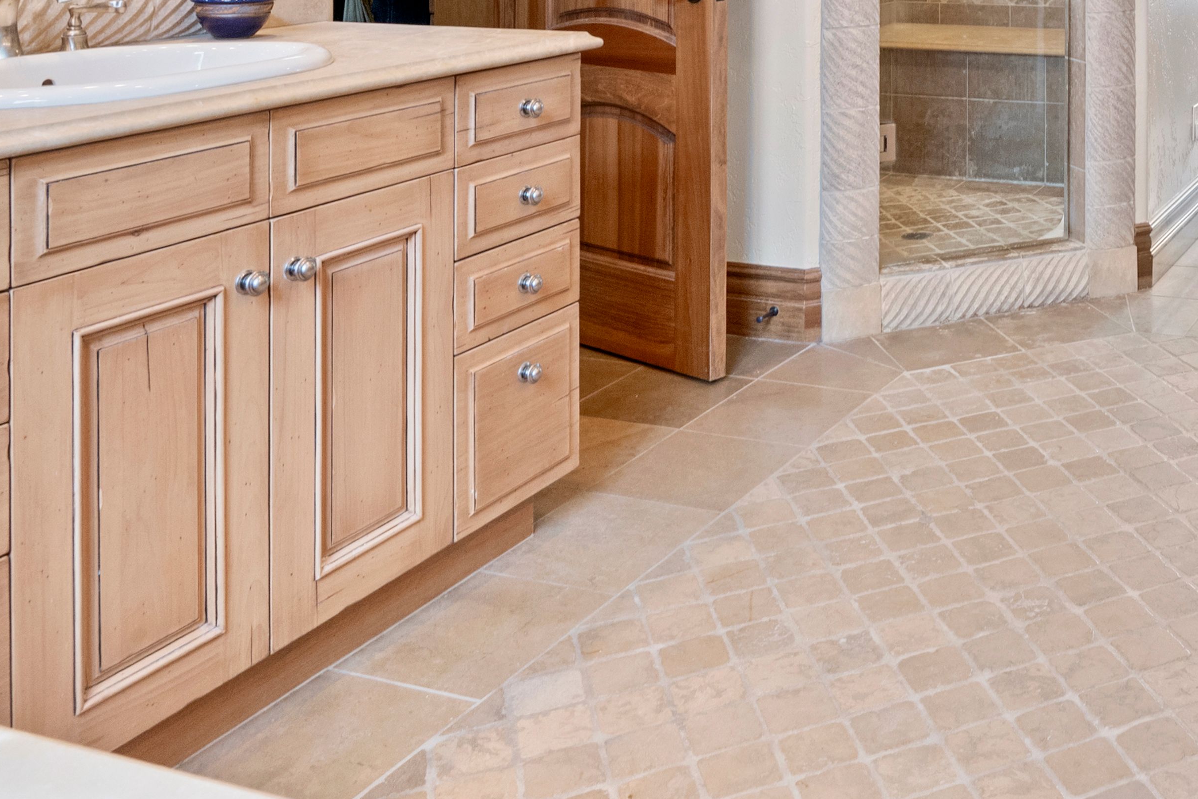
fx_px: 1331
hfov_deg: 43.2
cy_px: -127
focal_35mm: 40
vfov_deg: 29.4
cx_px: 1135
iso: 1100
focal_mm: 16
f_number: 9
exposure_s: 1/15
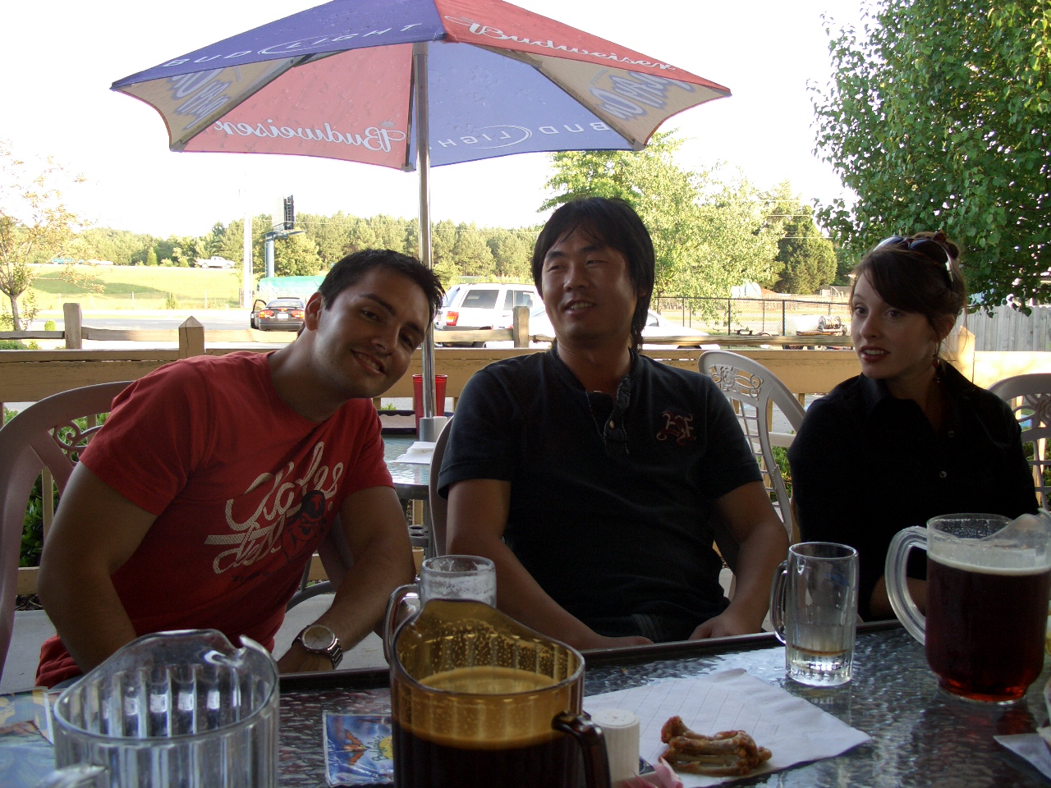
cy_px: 394
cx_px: 526
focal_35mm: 33
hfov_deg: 55.4
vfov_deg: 42.9
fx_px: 1002
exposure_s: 1/100
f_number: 2.8
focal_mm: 7.1
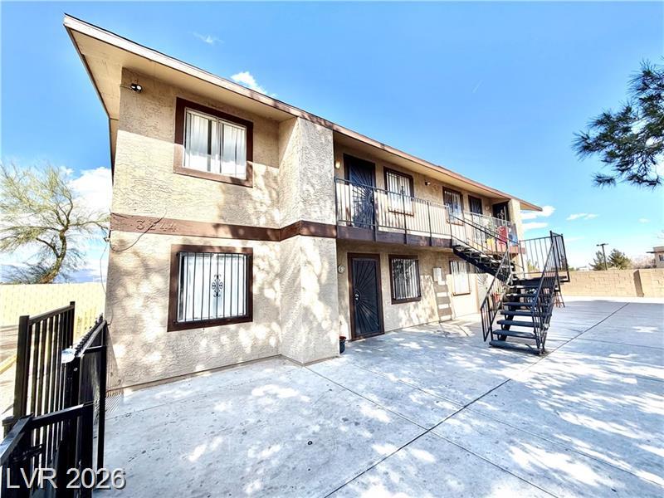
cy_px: 249
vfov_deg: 85.7
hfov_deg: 102.1
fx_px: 269
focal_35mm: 14
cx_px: 332
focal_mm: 2.22
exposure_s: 1/770
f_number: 2.2
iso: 32
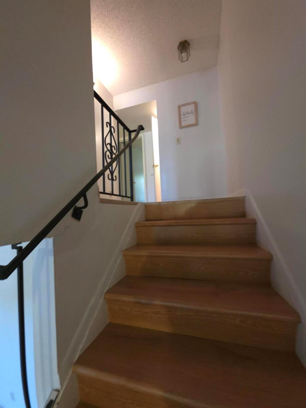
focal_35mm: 13
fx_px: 153
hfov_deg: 89.9
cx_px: 153
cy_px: 204
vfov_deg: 106.2
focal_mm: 2.2
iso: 500
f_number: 1.9
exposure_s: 1/30
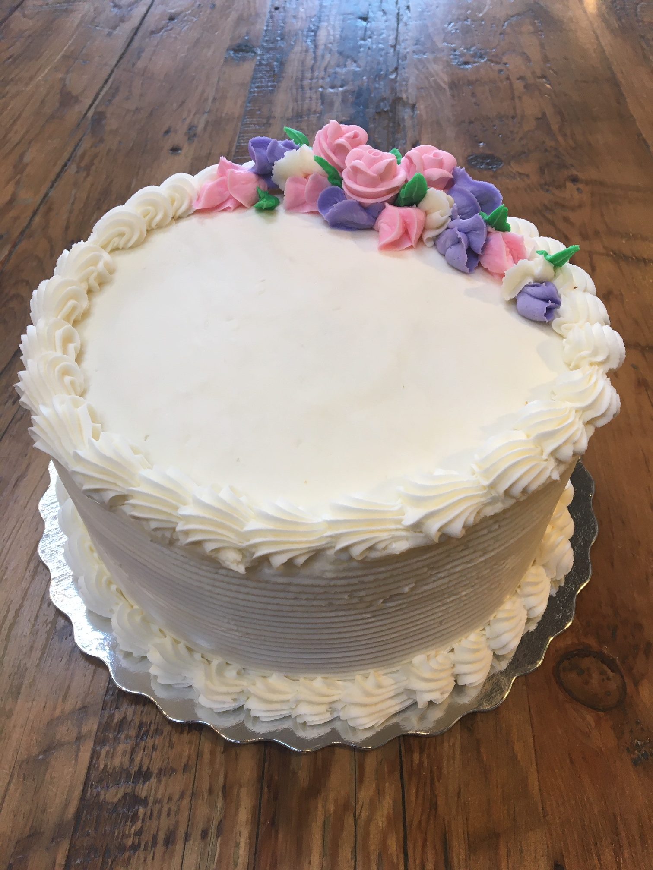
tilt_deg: -49.0
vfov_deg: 61.7
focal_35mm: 29
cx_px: 326
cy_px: 435
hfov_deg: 48.2
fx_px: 729
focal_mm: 4.15
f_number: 2.2
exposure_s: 1/30
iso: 25
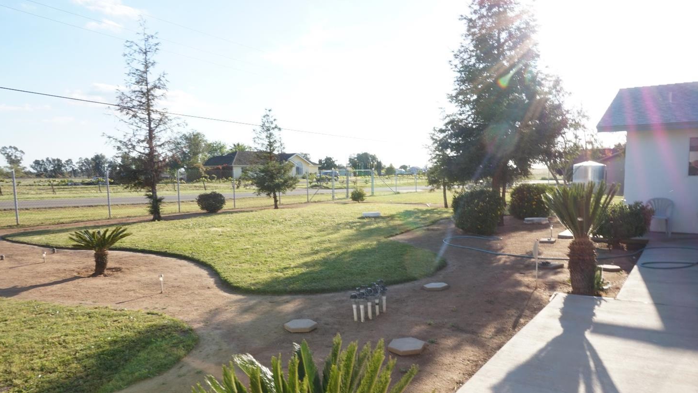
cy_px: 232
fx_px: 481
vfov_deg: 44.2
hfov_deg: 71.9
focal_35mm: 26
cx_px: 352
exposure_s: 1/20
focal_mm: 16
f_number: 18
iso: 100
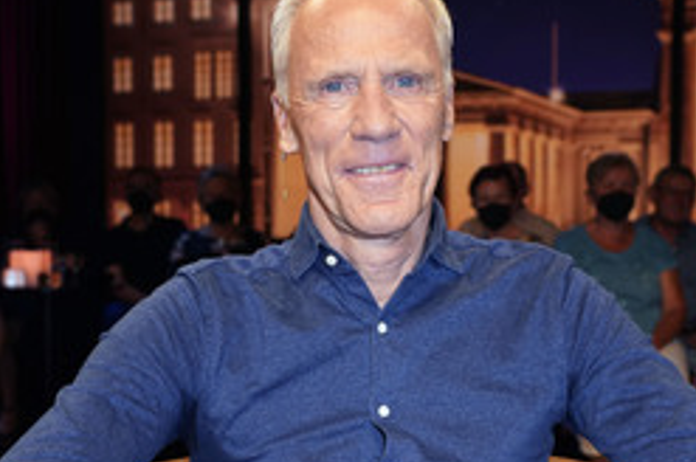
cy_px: 338
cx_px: 385
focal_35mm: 64
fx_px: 1236
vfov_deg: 21.0
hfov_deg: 31.4
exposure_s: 1/125
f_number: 4.5
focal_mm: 35
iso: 1600
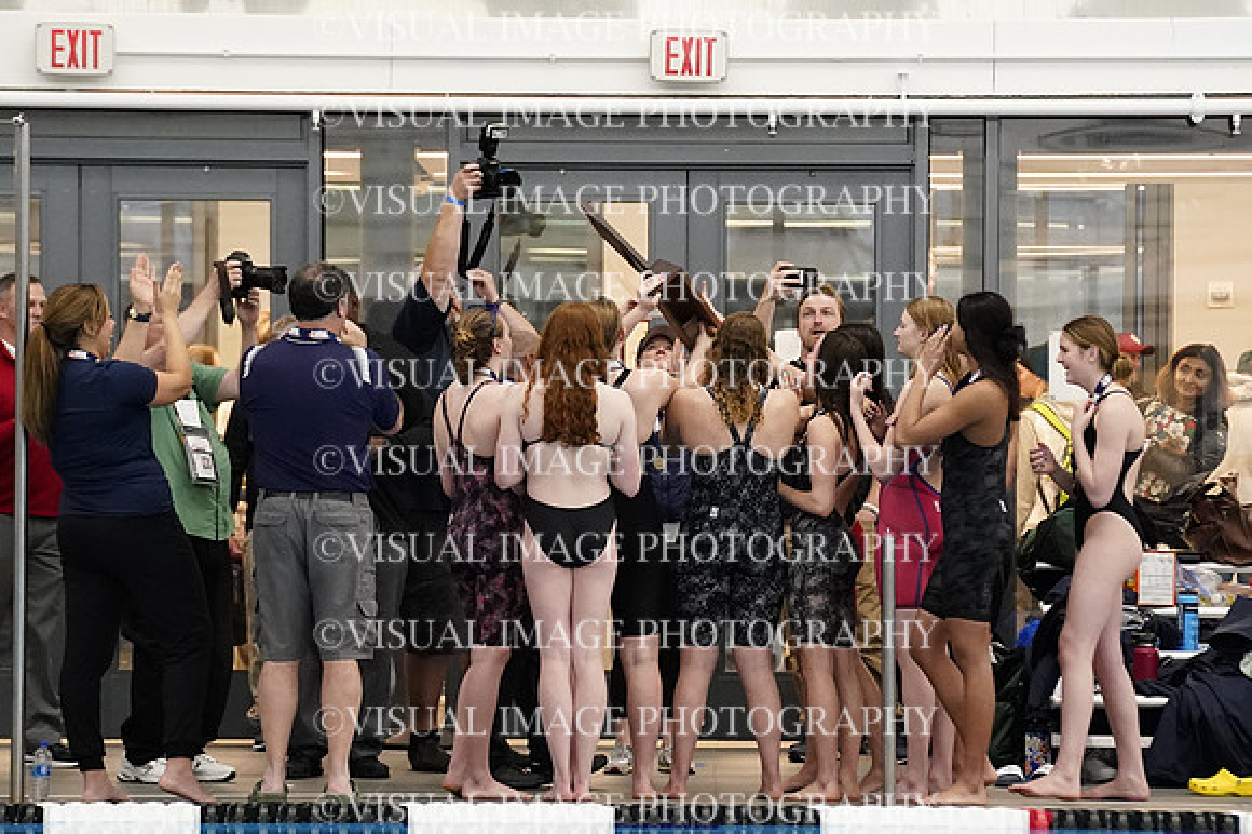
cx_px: 626
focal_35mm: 205
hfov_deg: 10.0
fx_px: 7125
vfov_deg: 6.7
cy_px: 417
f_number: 4
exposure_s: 1/800
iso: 8000
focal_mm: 137
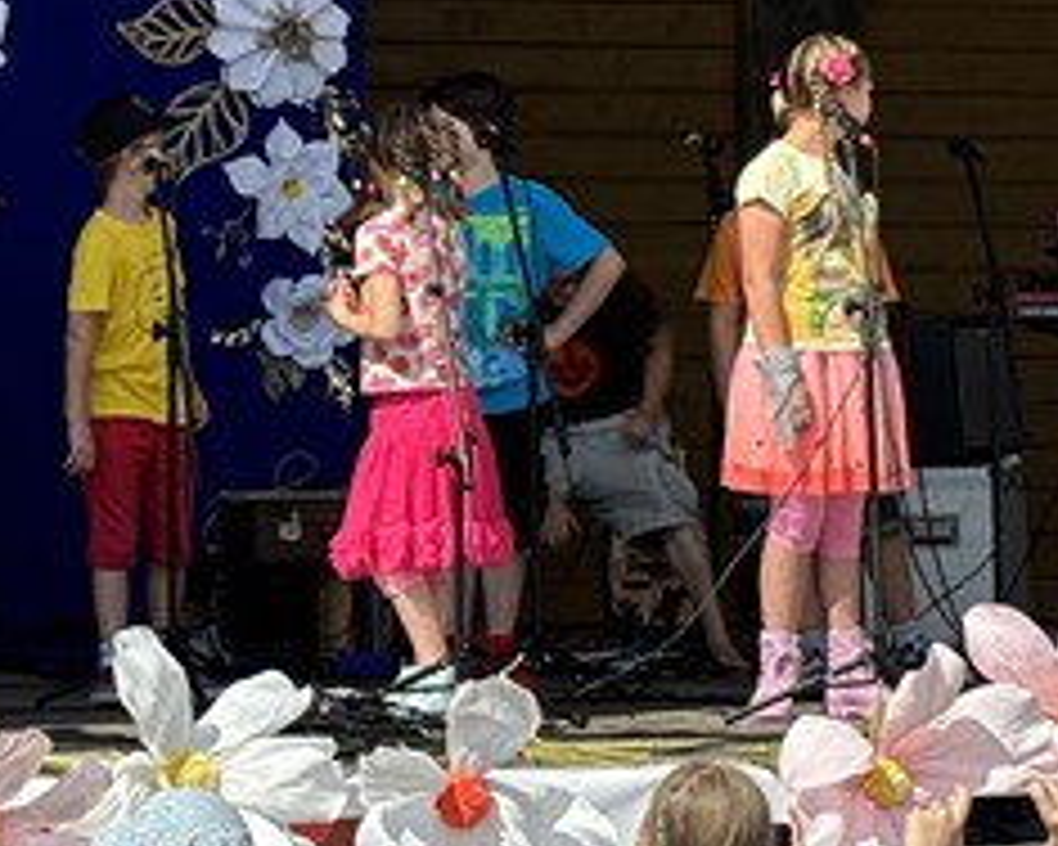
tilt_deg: +1.2
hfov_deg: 10.6
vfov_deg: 8.5
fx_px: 5668
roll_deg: +0.6
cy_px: 360
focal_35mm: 181
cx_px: 209
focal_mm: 5.96
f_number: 1.6
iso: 40
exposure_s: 1/2288
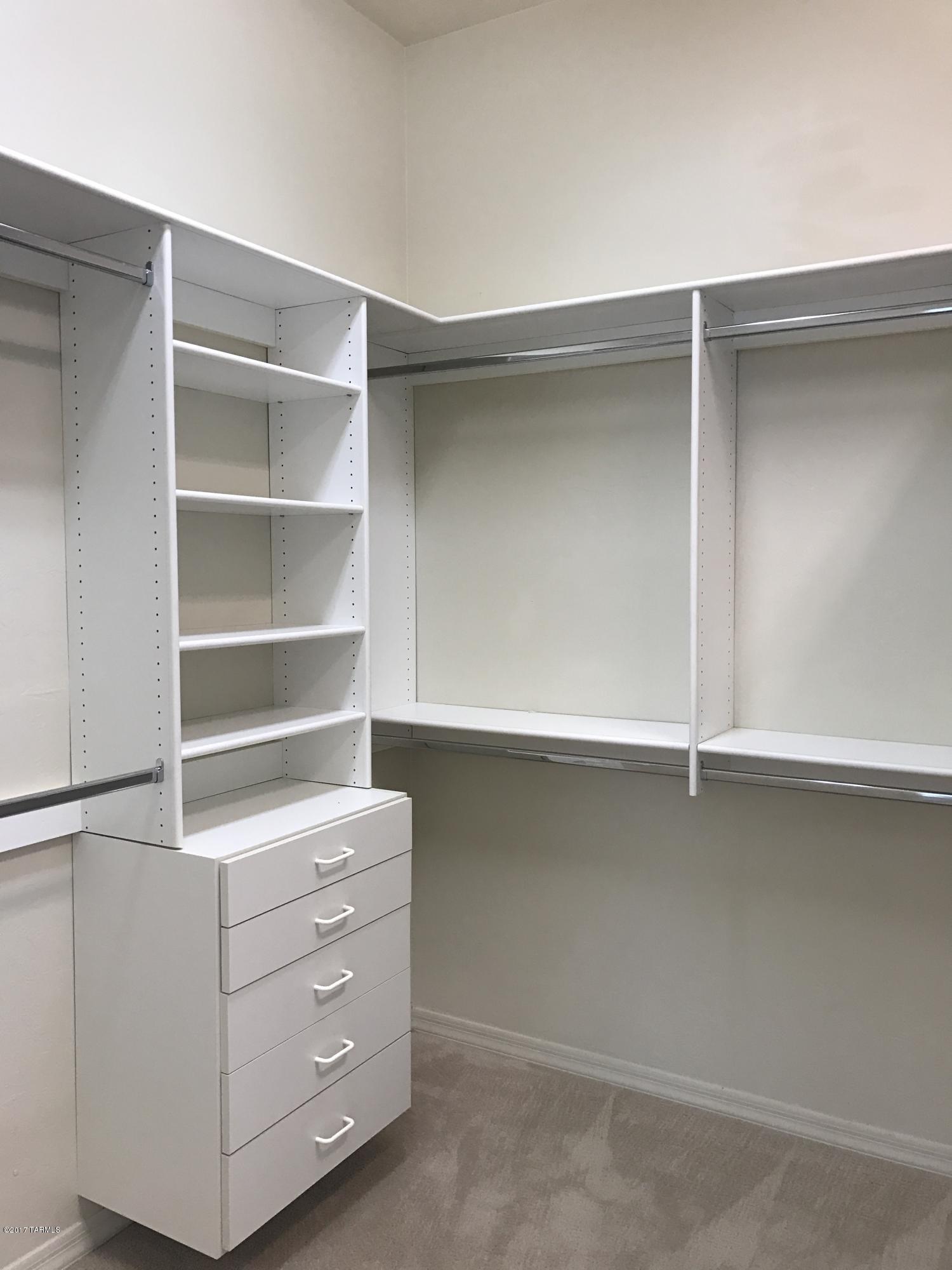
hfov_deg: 49.7
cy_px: 635
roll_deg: +0.4
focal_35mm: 28
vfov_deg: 63.4
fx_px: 1027
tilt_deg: -2.4
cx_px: 476
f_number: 1.8
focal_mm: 3.99
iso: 25
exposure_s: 1/30
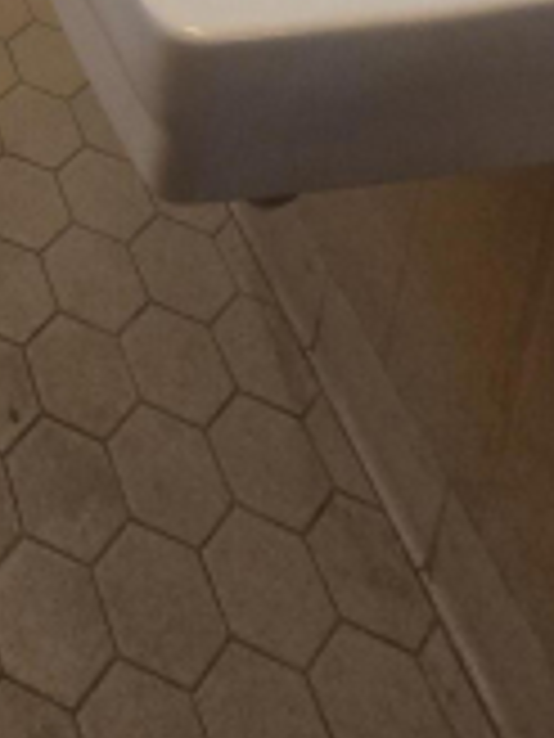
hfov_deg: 23.4
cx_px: -221
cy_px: -758
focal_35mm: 53
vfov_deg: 19.1
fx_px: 1131
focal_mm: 2.2
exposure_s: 1/60
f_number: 2.2
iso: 80
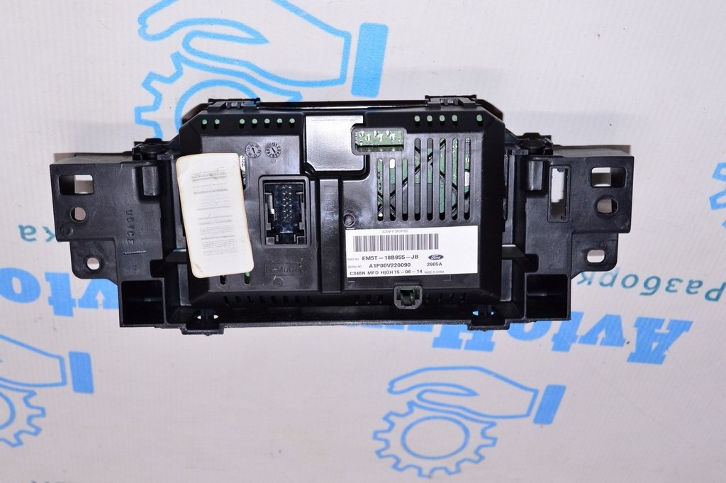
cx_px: 363
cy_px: 242
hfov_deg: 43.6
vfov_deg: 29.8
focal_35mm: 45
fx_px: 907
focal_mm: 30
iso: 1600
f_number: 8
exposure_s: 1/200
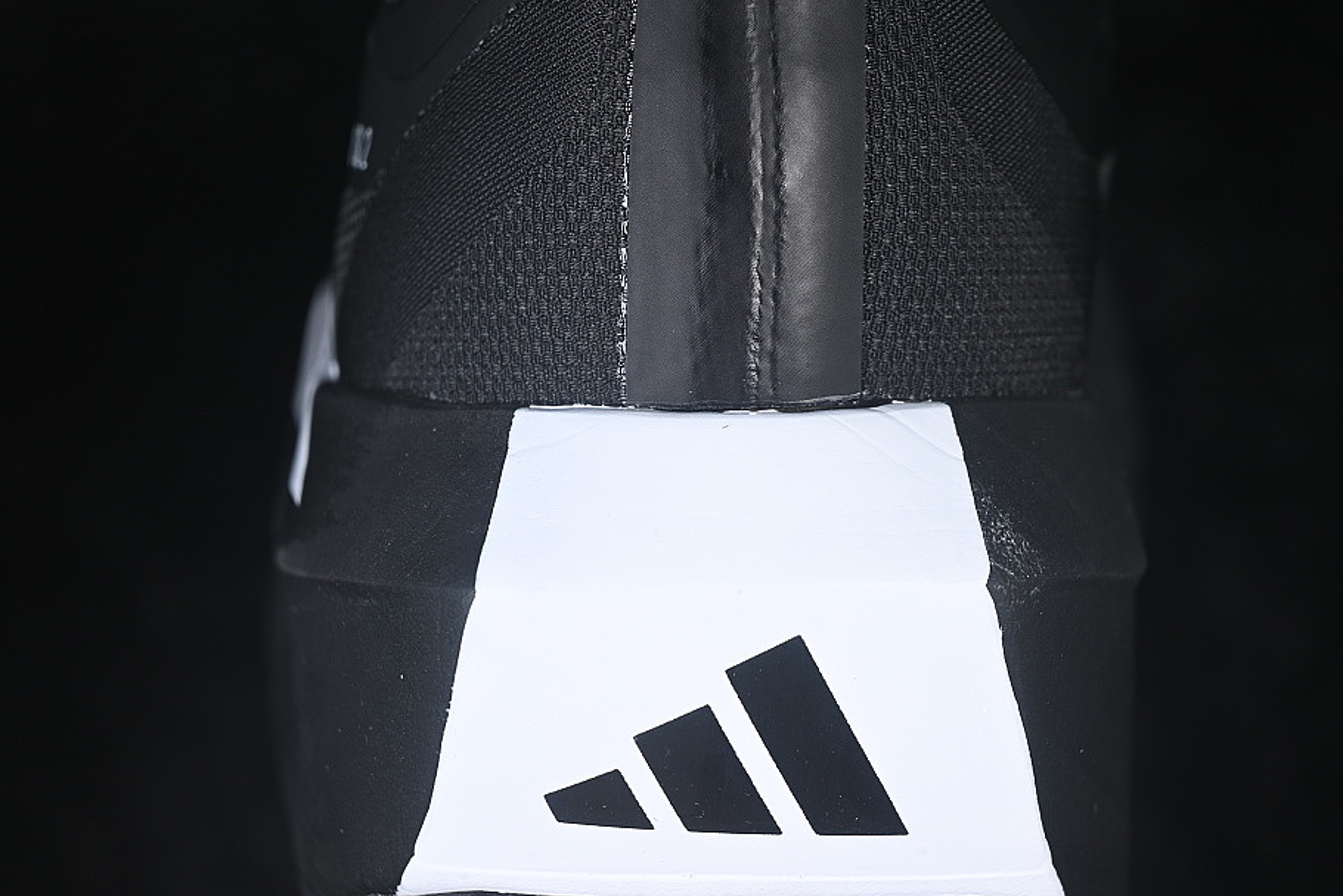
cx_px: 745
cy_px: 394
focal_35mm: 89
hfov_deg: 22.9
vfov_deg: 15.4
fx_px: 3320
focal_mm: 50
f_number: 6.3
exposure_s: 1/60
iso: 160
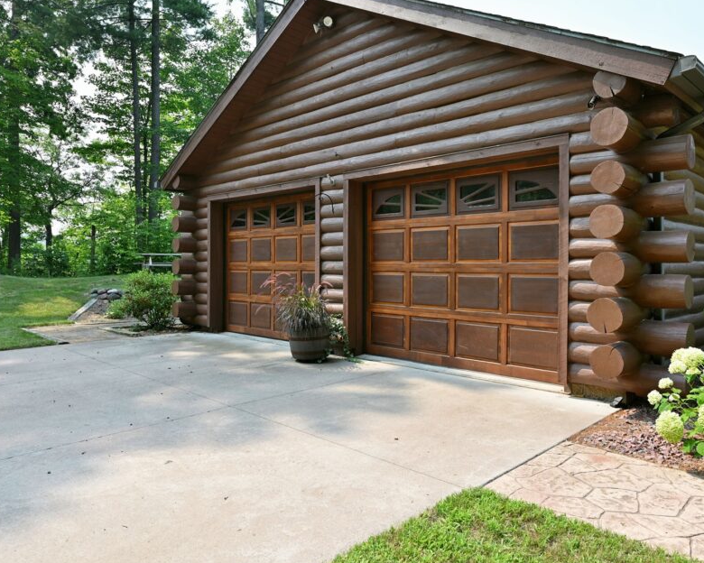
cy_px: 268
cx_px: 373
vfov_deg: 54.9
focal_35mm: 26
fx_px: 542
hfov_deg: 66.0
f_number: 5.6
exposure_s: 1/640
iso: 250
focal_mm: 18
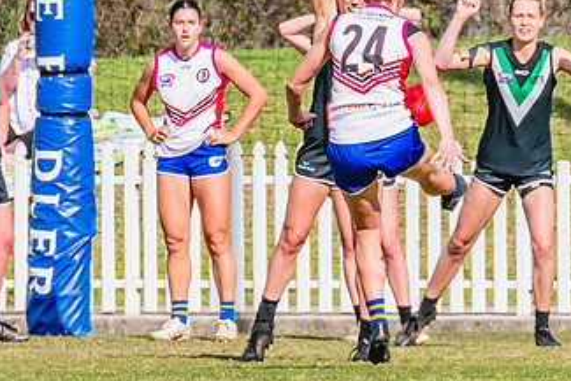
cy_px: 96
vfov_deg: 0.9
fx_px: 23769
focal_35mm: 1498
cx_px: 353
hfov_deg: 1.4
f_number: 11
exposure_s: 1/1600
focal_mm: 420
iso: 800
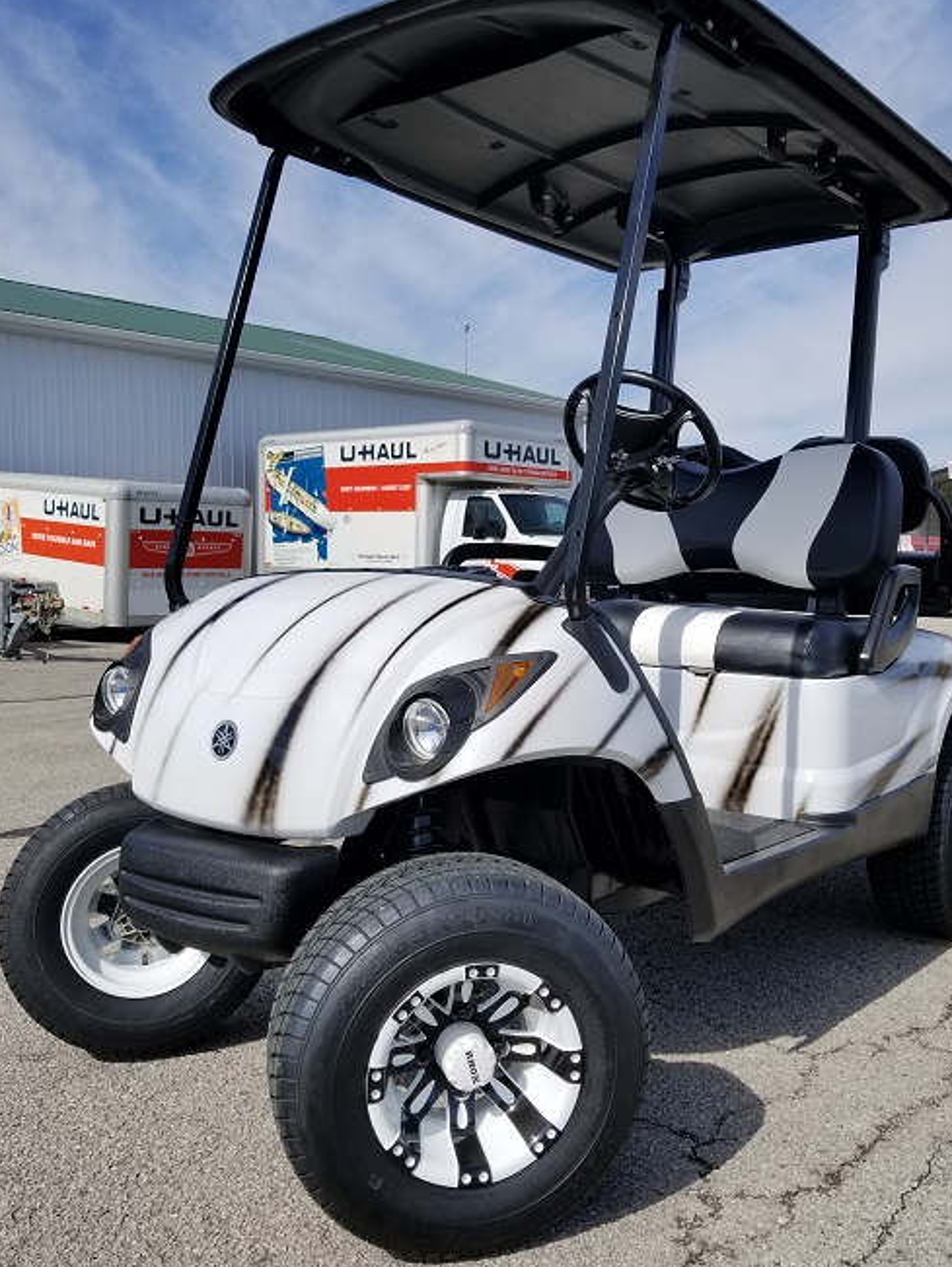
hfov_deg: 48.2
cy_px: 601
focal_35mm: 29
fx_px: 1062
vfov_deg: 61.6
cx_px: 525
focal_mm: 4.25
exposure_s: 1/4219
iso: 50
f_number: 1.7
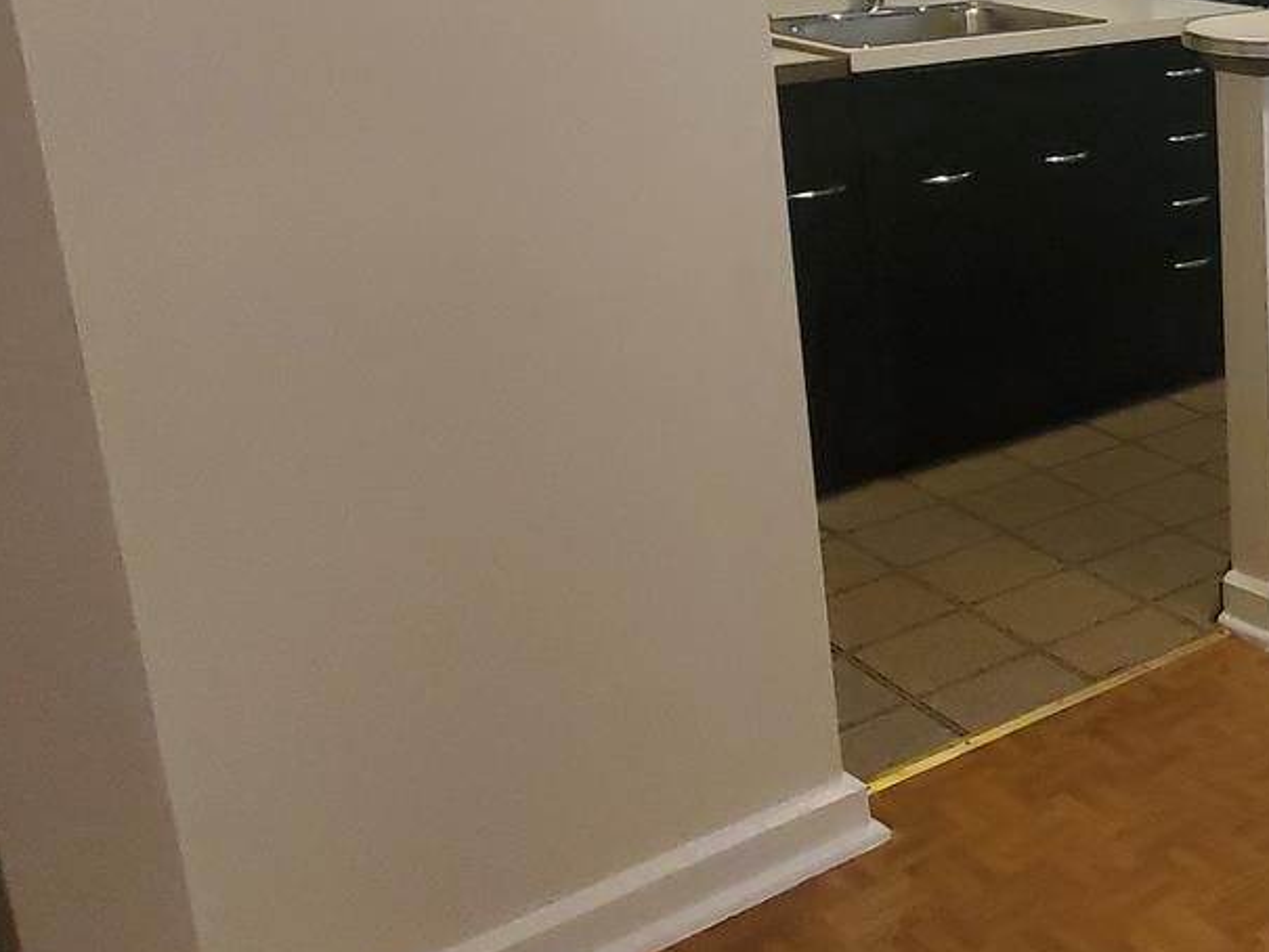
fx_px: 1613
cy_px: 201
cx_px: 1533
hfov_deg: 34.2
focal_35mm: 44
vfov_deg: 32.1
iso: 400
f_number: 2.2
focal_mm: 1.8
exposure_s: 1/39
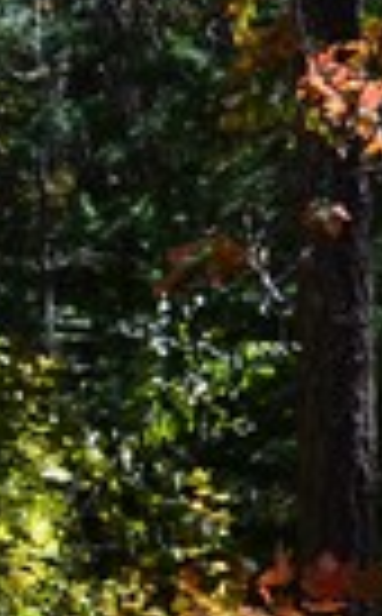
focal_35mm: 219
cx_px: -243
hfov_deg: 5.9
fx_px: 3669
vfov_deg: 9.5
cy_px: 704
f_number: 10
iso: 400
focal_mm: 35
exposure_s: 1/200
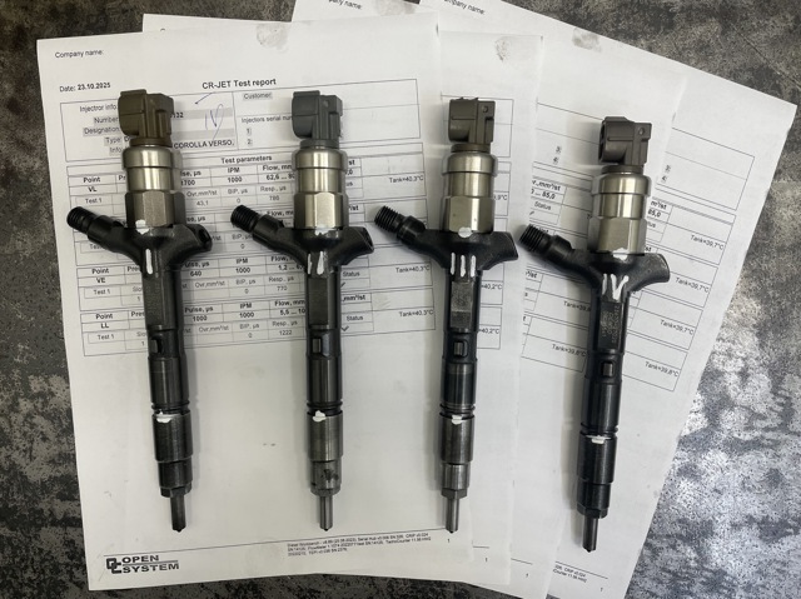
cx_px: 400
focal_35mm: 26
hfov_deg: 67.3
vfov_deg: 53.0
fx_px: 601
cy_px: 300
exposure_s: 1/121
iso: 40
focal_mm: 4.2
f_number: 1.6
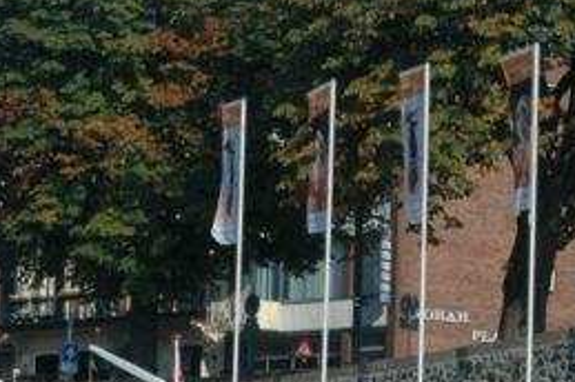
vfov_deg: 8.1
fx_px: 2648
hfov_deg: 12.0
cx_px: -222
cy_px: 586
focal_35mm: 166
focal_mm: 28
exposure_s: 1/500
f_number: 11
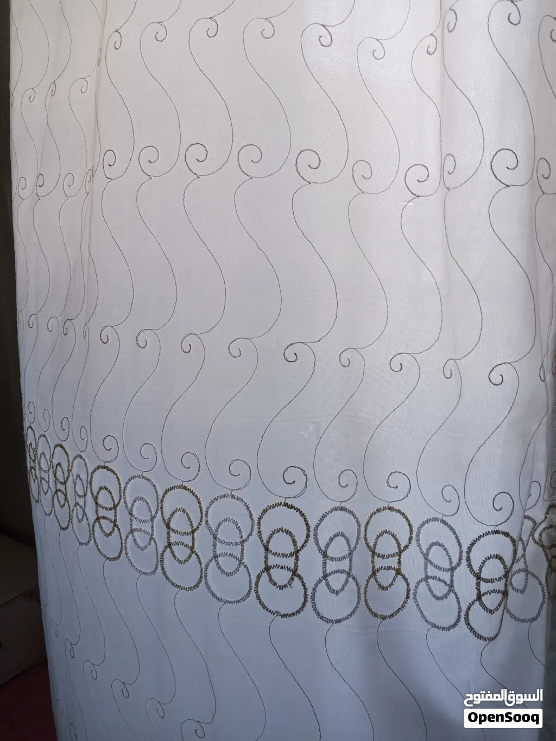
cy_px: 370
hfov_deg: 58.9
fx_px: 492
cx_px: 278
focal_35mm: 23
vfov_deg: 73.9
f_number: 1.6
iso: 273
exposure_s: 1/100
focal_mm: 4.09
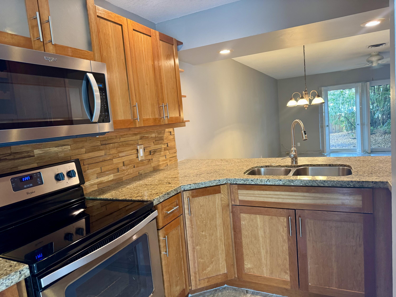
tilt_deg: -6.5
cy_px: 148
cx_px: 198
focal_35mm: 24
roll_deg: +4.8
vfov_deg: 56.8
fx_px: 275
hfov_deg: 71.6
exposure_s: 1/60
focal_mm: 6.76
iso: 320
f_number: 1.78
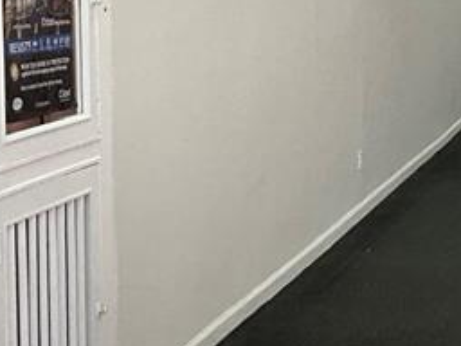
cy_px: -49
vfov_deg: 12.5
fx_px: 1545
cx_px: 520
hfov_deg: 16.4
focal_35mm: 116
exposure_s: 1/120
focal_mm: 3
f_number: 1.8
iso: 32
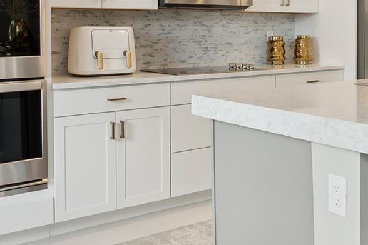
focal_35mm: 49
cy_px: 39
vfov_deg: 26.8
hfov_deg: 39.4
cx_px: 270
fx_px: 501
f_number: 9
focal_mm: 12
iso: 200
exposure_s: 1/25
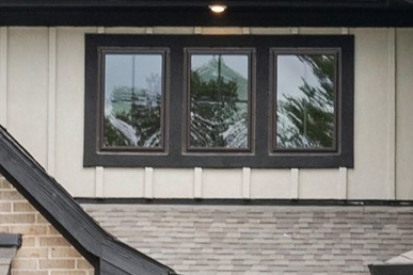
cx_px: 414
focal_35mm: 185
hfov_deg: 11.0
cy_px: 266
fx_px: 2122
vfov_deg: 7.4
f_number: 9
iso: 320
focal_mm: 22
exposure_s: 1/60
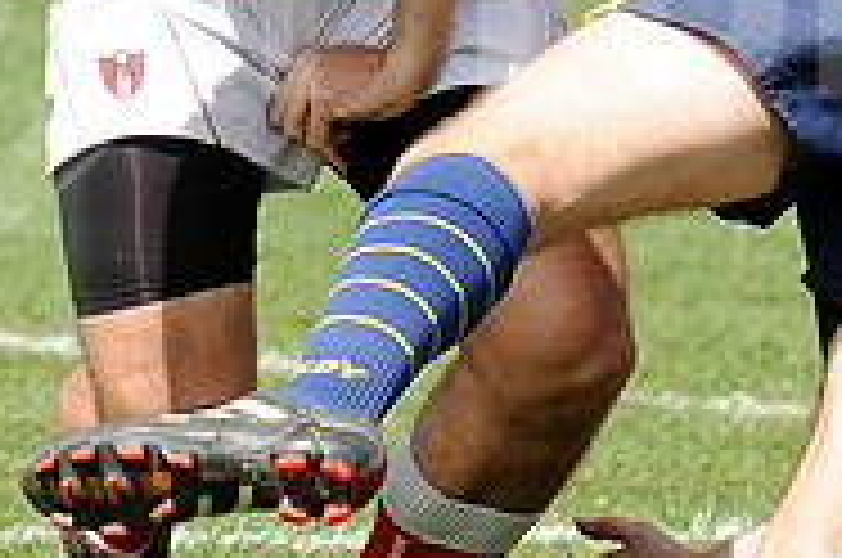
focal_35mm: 652
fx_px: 15223
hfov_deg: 3.2
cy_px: -56
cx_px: 626
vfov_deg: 2.1
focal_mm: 140
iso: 250
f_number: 4.8
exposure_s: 1/1000
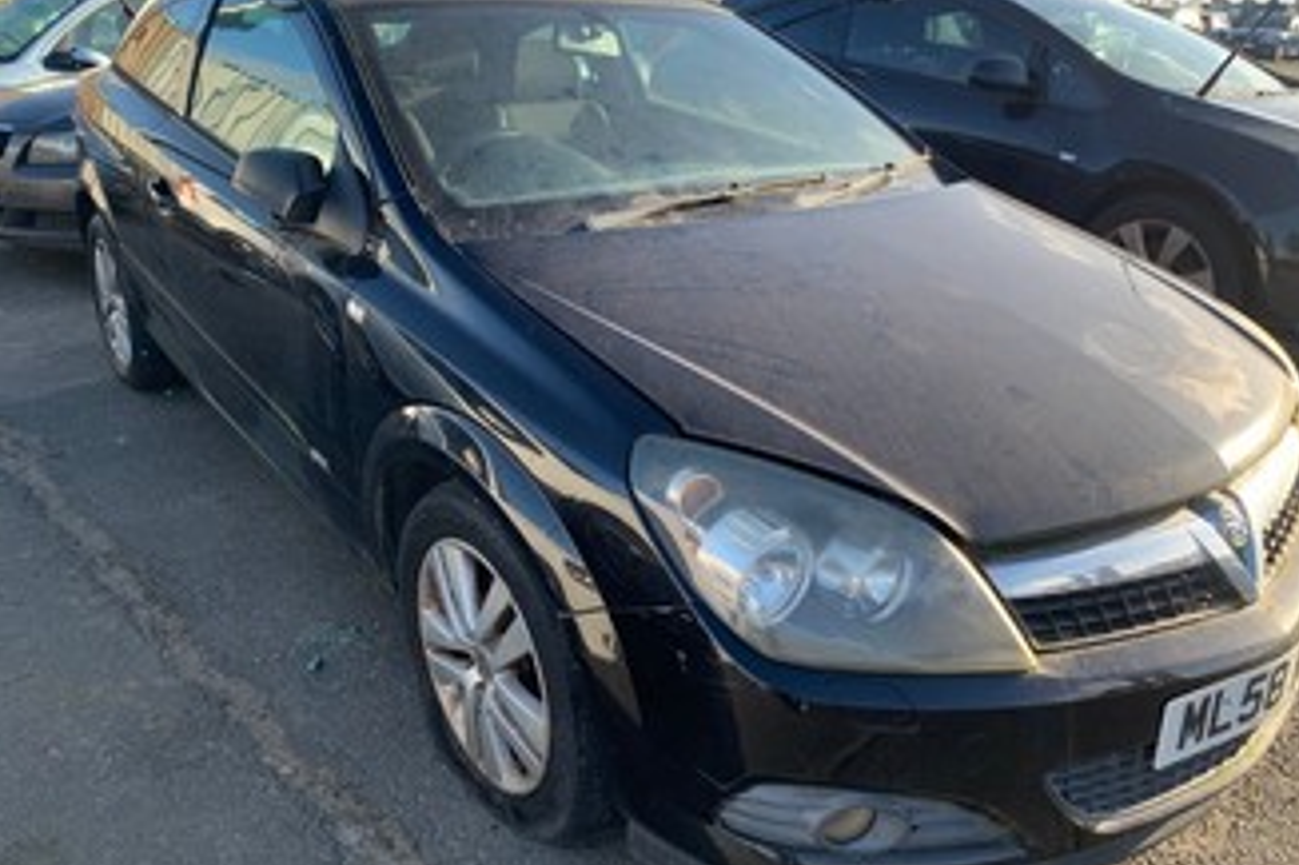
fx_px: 1046
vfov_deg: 44.9
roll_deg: -2.6
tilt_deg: -20.6
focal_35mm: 29
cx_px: 693
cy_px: 431
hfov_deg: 63.6
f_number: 1.8
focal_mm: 4.25
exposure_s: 1/325
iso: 25
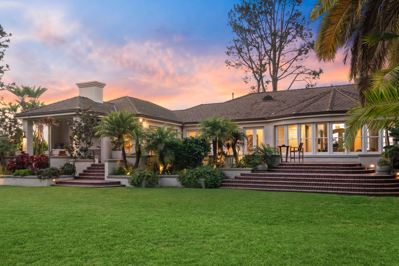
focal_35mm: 30
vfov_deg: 43.7
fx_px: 333
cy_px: 133
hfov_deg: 61.9
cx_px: 200
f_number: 8
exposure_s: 1/1.67
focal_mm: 30
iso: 500
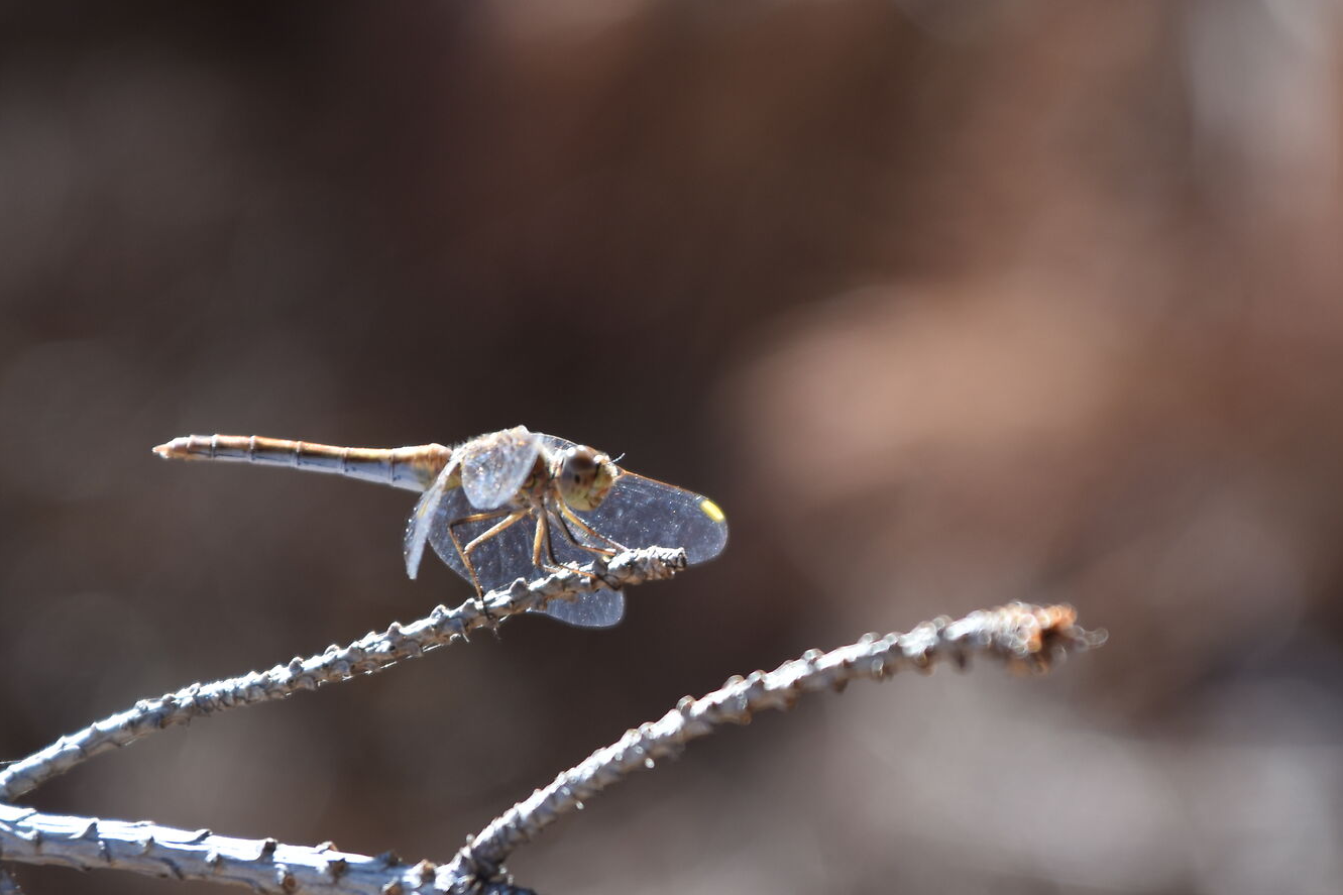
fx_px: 20178
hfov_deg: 3.8
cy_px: 491
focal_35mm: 541
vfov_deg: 2.5
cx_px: 579
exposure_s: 1/125
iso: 100
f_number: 6.3
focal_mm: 200
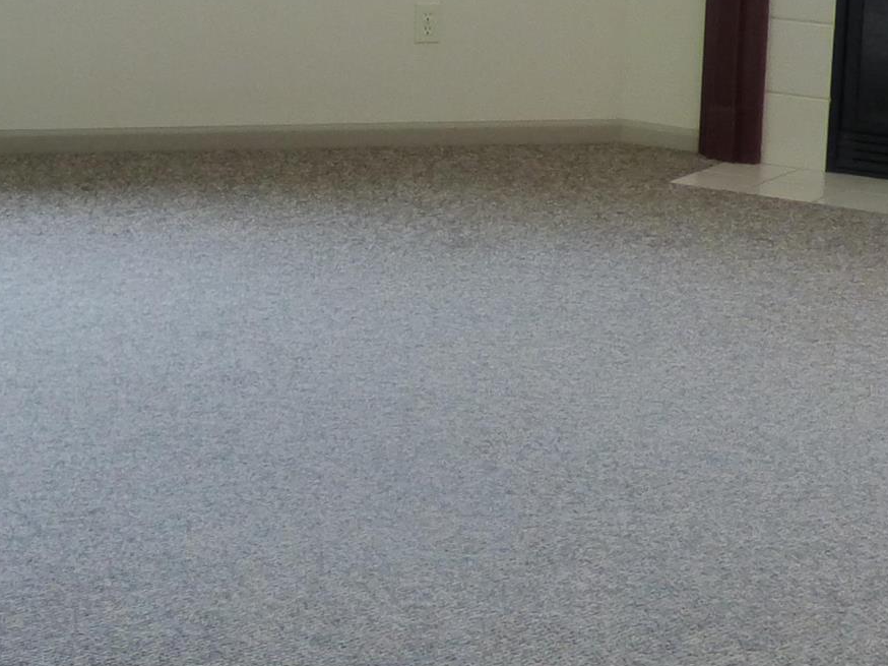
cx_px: 153
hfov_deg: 17.9
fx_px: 2795
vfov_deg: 13.6
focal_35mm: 109
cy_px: 265
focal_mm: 5.53
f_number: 3.3
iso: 400
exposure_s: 1/100
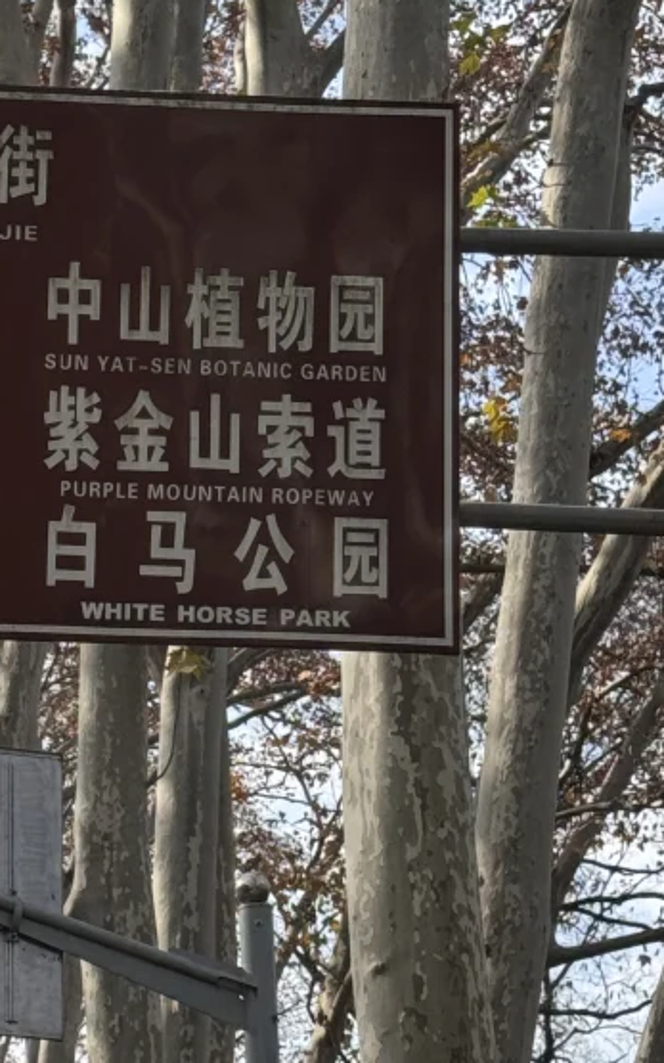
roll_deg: -1.4
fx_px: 3821
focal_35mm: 132
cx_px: -2
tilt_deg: +15.5
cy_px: 718
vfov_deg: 15.8
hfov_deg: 9.9
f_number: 1.78
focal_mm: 6.76
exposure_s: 1/1923
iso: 64
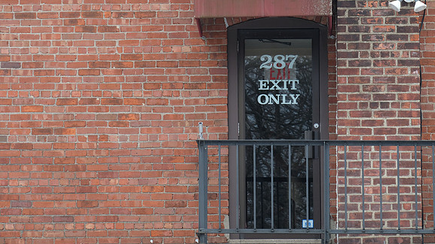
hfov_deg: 9.2
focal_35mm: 235
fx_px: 2709
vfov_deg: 5.2
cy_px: 99
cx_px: 218
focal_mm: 148.5
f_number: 9
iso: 400
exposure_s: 1/60
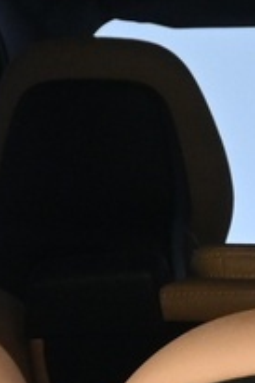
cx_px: 30
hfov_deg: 3.4
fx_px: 4278
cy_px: 731
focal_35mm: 402
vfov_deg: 5.1
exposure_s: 1/50
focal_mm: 34
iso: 1250
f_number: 5
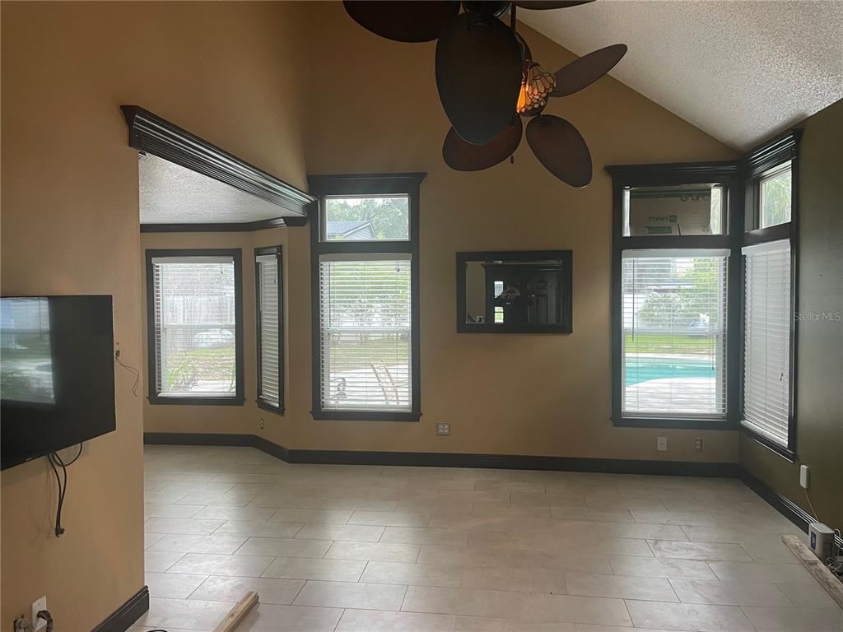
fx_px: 633
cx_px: 422
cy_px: 316
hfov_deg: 67.3
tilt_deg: -1.9
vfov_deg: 53.1
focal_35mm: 26
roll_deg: +0.3
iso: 160
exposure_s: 1/60
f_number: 1.6
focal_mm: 4.2
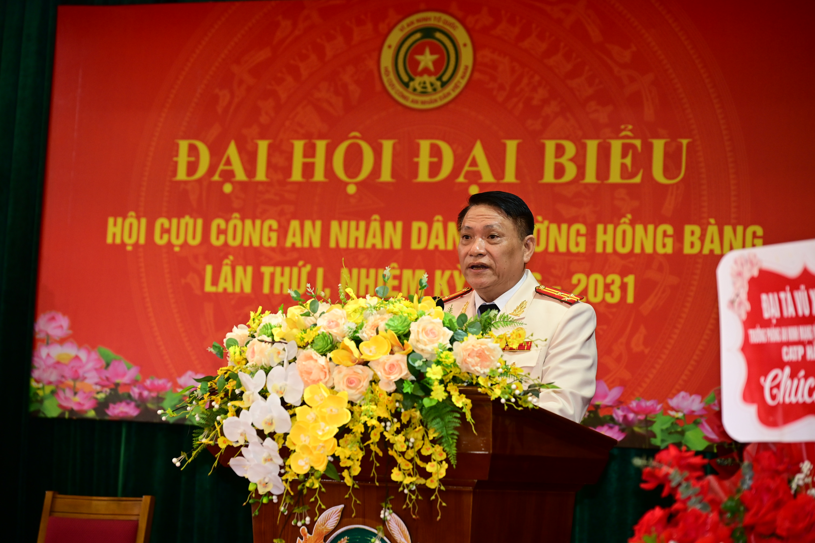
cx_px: 408
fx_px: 1969
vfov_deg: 15.7
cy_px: 272
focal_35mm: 87
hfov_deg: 23.4
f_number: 4
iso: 1600
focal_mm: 87
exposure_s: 1/160
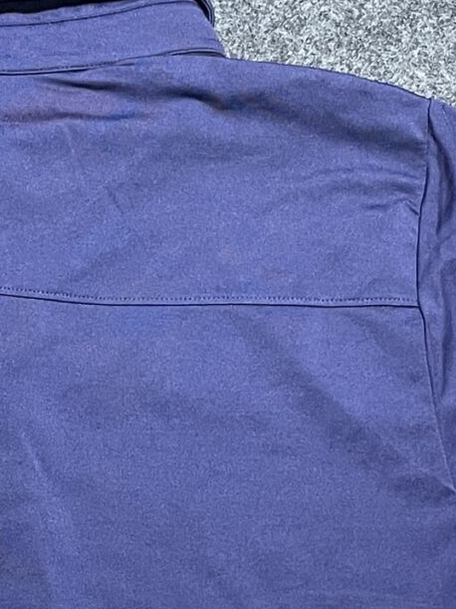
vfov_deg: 17.4
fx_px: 1915
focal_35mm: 109
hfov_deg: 13.4
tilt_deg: -53.4
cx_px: -24
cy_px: 676
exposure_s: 1/50
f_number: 1.6
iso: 250
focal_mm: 4.2
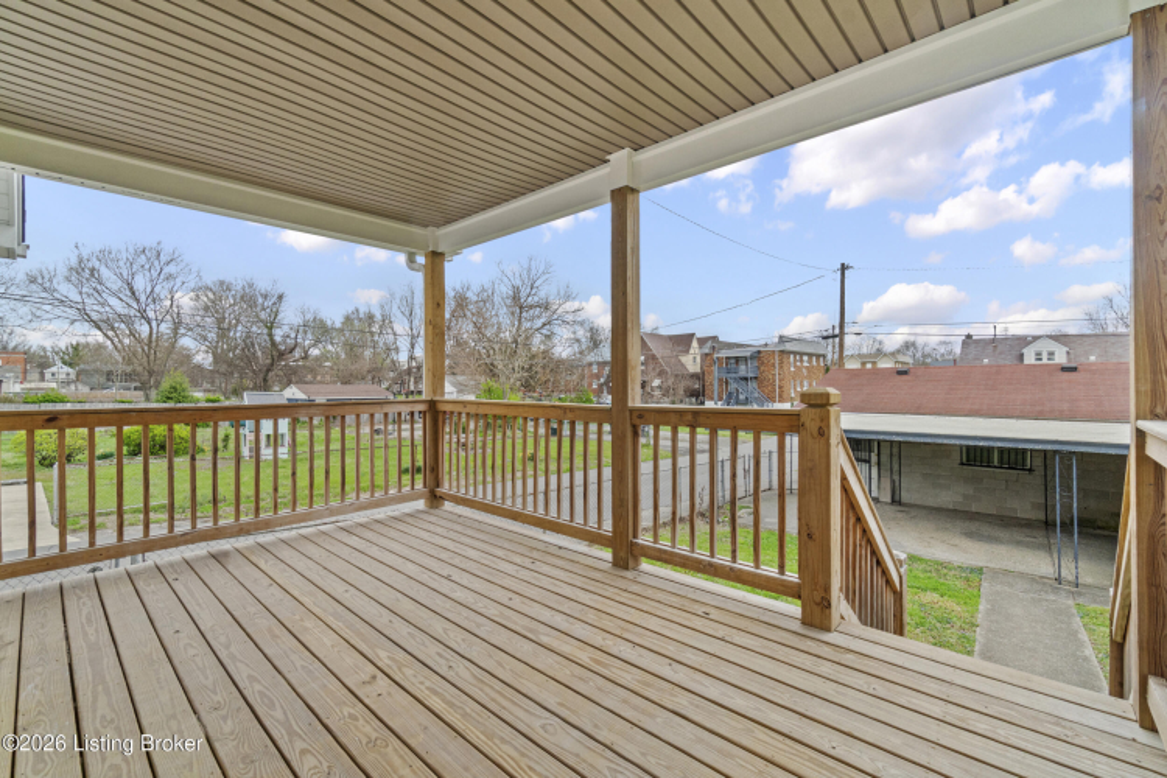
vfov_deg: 77.3
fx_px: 486
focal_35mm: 15
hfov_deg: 100.4
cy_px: 389
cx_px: 584
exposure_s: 1/60
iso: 400
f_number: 11
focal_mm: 10
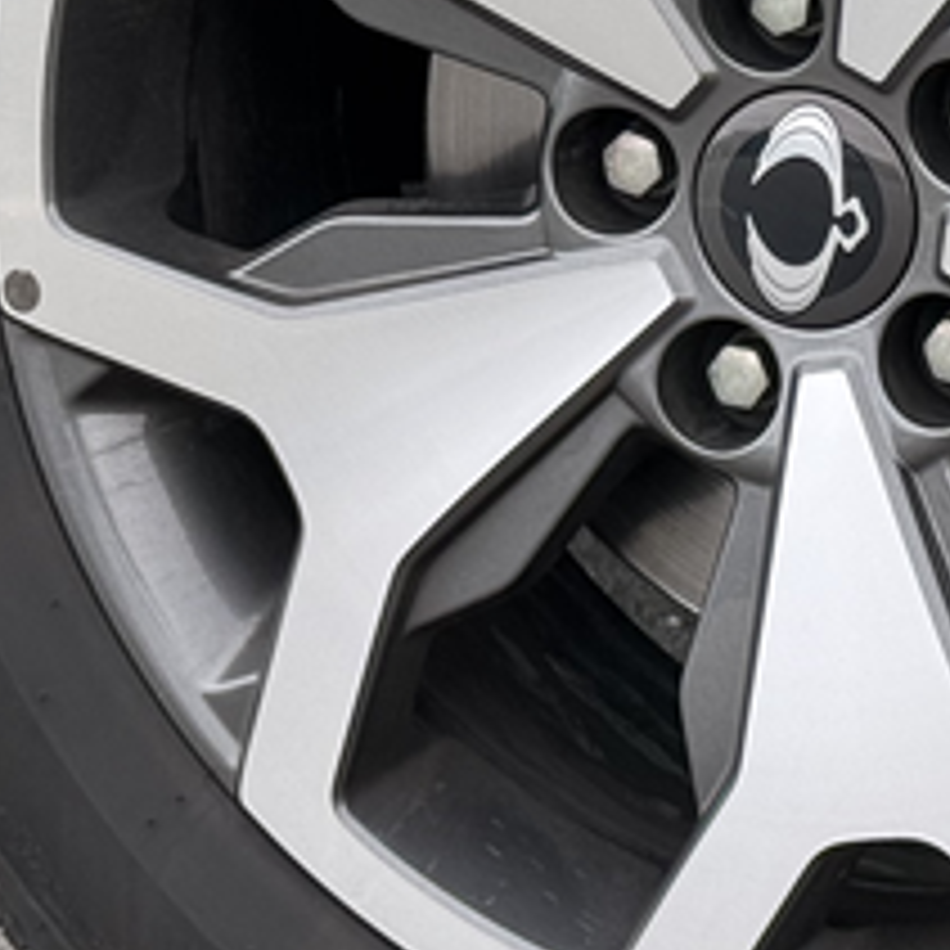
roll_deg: +0.2
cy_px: 43
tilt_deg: -11.0
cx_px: 824
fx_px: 5868
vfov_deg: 9.2
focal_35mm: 189
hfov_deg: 9.2
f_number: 1.78
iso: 64
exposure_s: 1/326
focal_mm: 6.76
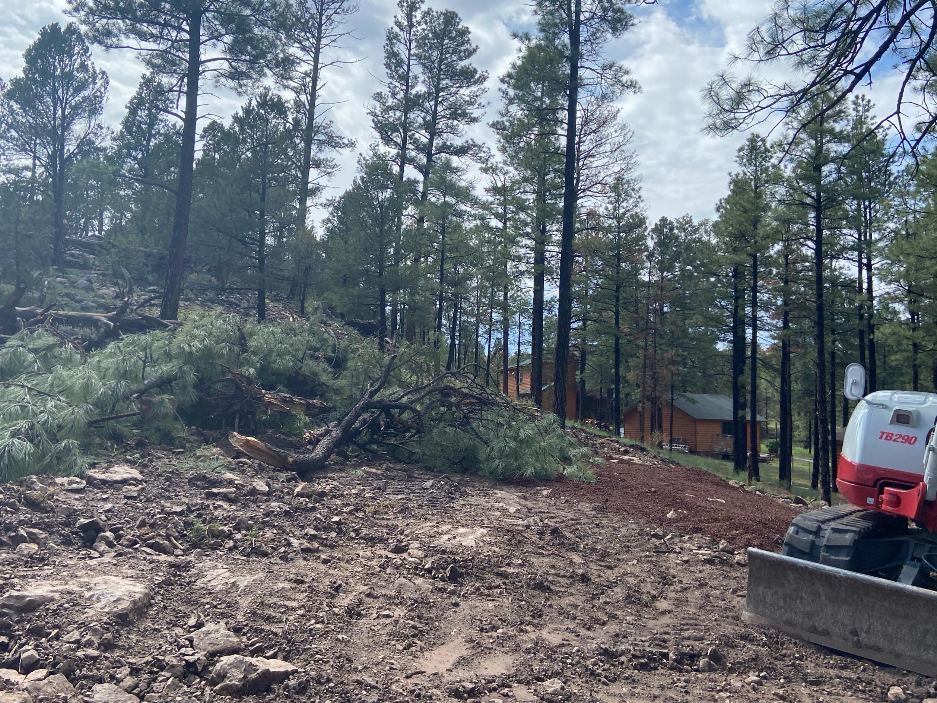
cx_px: 445
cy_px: 342
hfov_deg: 58.3
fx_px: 839
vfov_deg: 45.4
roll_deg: -2.3
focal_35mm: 31
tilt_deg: +3.8
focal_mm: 4.25
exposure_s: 1/2463
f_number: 1.8
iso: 32
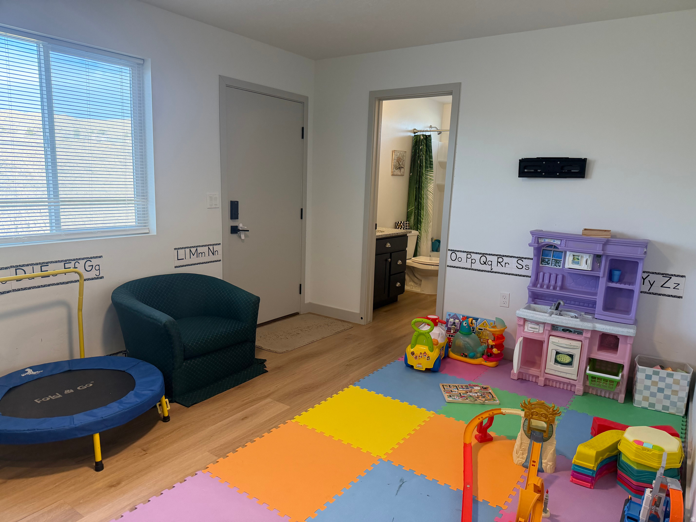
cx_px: 348
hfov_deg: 71.6
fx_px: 483
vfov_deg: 56.8
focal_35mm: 24
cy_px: 261
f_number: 1.78
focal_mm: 6.76
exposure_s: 1/210
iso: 200
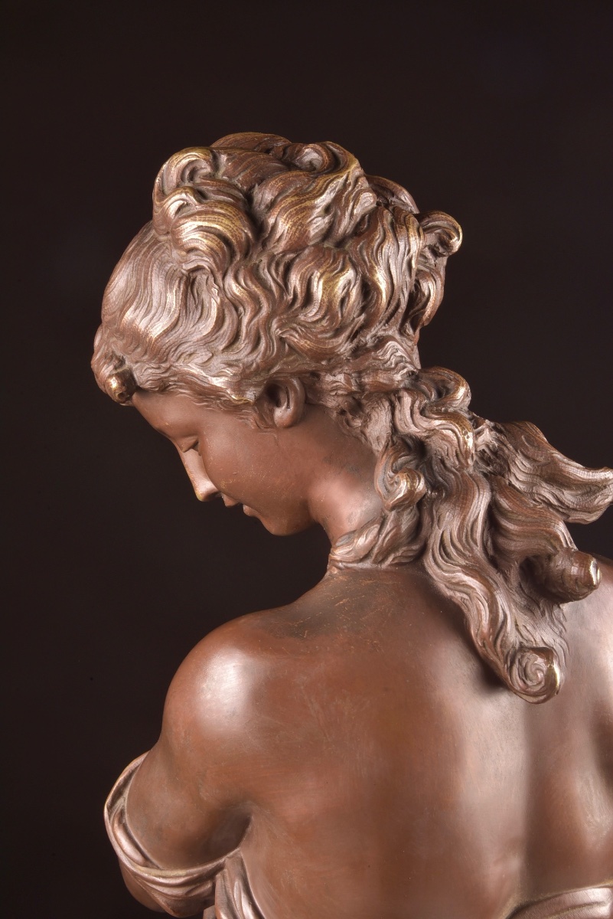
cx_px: 306
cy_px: 460
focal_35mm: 112
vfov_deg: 18.3
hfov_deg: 12.2
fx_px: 2858
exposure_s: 1/125
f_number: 20
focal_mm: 112
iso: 400
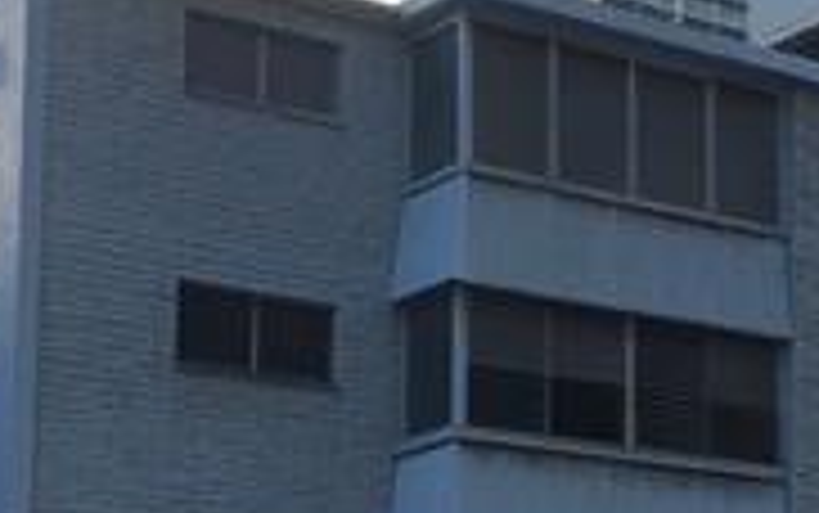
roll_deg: +1.2
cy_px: 562
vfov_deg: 12.0
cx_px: 868
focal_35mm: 108
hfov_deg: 18.6
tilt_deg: +8.1
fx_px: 2412
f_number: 2.2
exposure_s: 1/339
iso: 25
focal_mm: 4.15
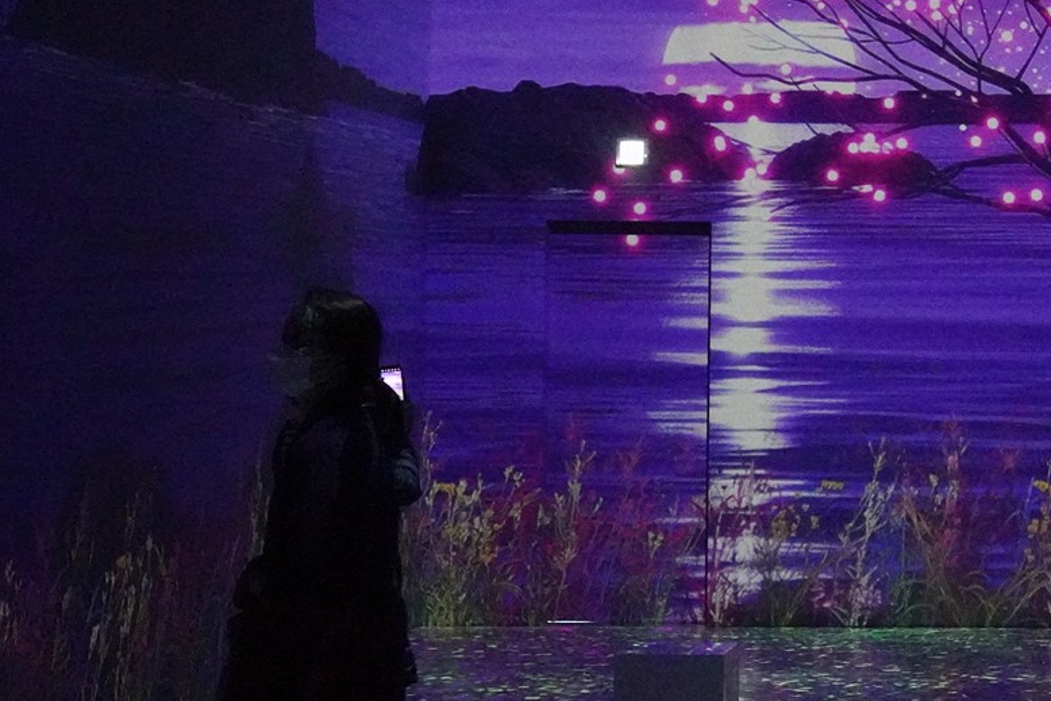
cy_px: 217
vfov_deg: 15.2
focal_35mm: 90
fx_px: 2628
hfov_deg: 21.4
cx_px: 1185
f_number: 7.1
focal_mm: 35
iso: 32000
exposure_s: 1/100
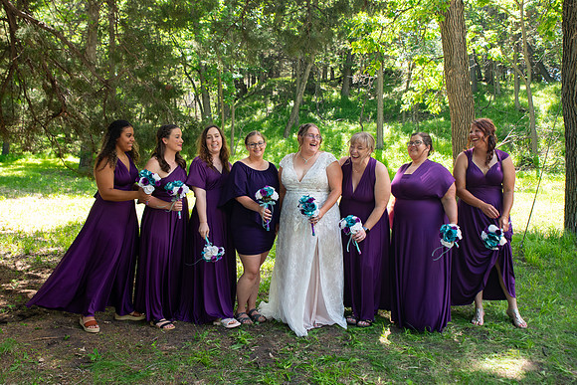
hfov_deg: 57.7
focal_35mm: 33
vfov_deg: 40.4
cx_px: 288
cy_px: 192
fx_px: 524
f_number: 5
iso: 250
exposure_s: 1/125
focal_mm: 26
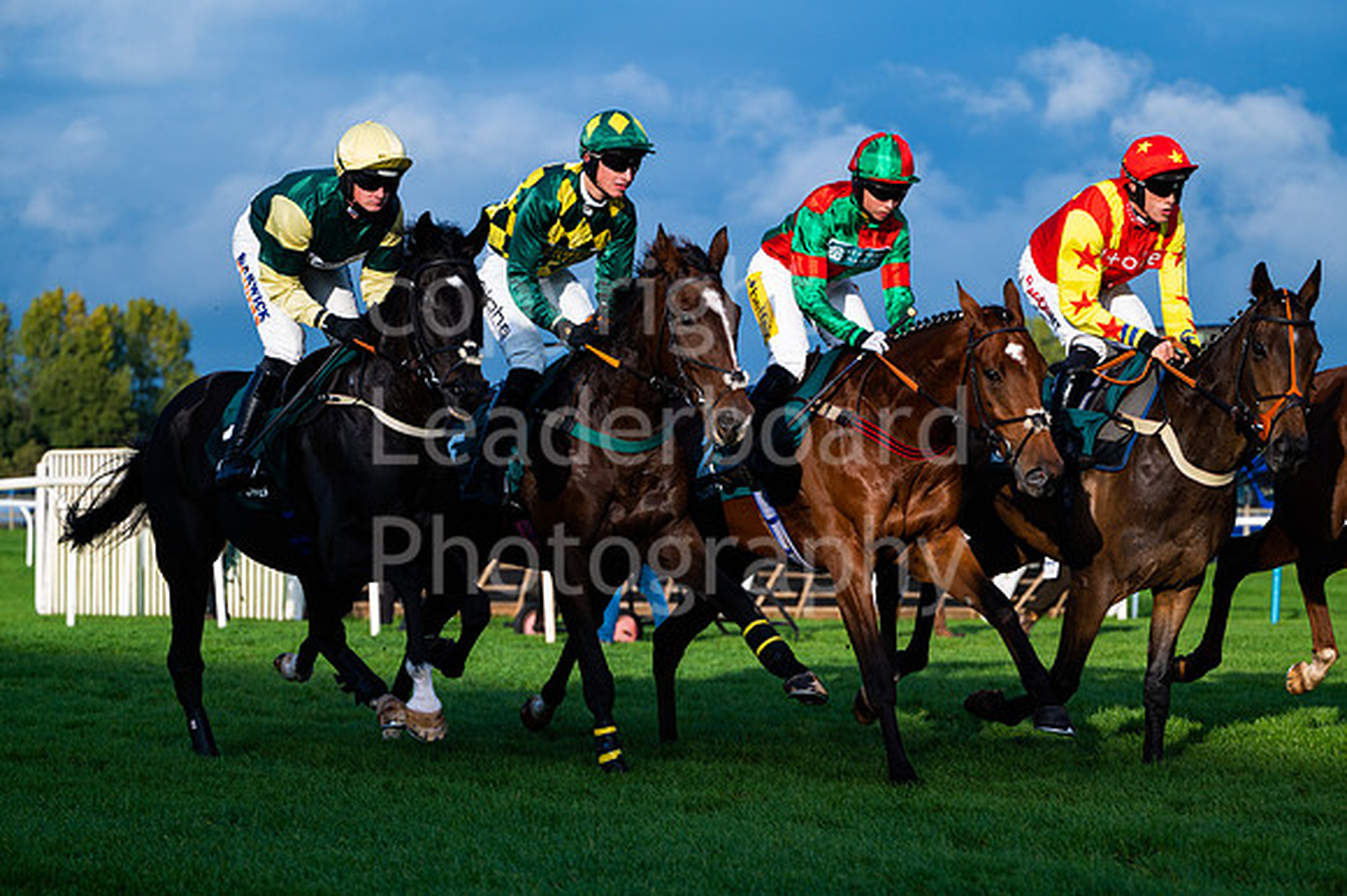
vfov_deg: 13.9
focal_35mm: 98
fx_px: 3665
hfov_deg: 20.8
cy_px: 448
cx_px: 674
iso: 400
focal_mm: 98
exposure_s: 1/3200
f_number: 4
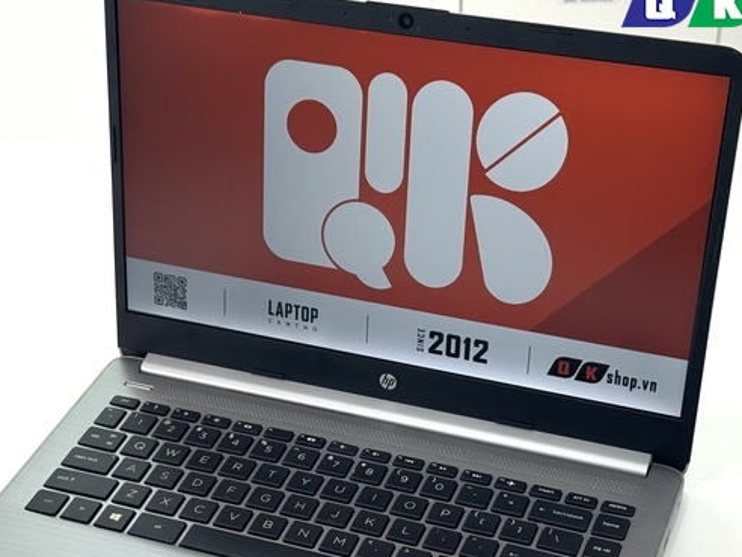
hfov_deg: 25.0
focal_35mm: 78
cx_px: 333
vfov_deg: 18.8
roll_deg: +3.4
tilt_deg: -35.7
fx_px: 1672
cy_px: 402
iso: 50
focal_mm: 6.76
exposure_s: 1/155
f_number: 1.78
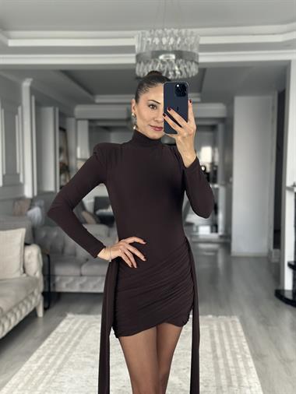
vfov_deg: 39.6
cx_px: 148
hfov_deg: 30.3
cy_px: 197
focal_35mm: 48
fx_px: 547
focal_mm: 6.86
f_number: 1.78
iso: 250
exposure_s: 1/60
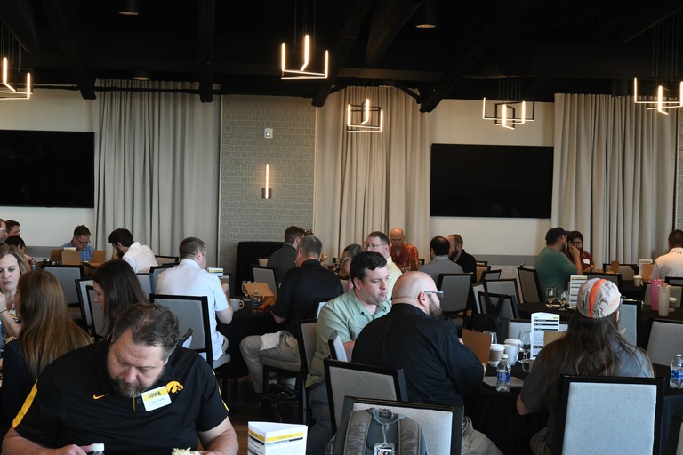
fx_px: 1138
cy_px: 228
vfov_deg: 22.6
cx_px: 342
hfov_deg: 33.4
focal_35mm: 60
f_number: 14
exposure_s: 1/100
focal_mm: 60
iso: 5000
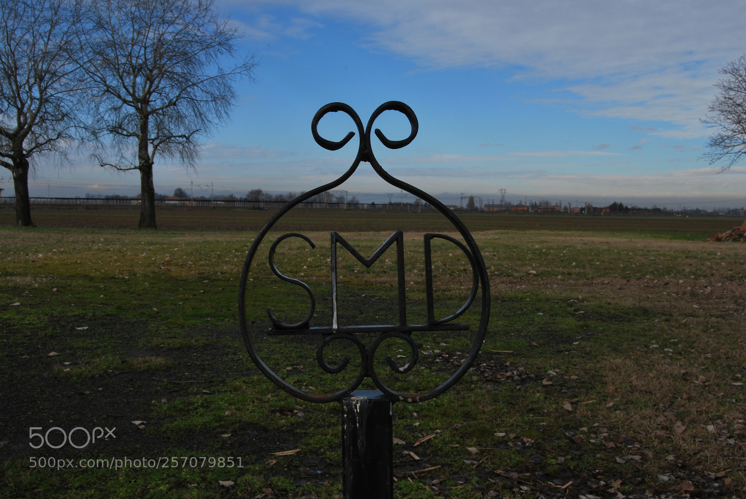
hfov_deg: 49.5
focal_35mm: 39
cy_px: 250
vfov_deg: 34.3
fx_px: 809
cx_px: 373
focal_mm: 26
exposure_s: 1/60
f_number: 18
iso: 100
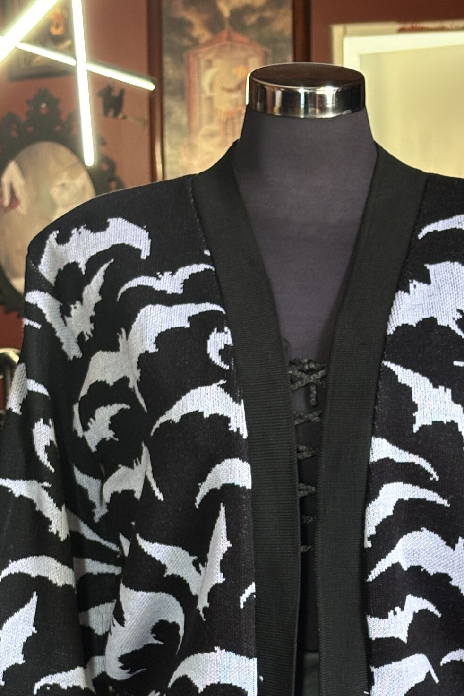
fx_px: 1817
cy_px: 597
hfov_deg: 14.5
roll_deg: +0.7
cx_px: 325
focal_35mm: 94
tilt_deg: -5.3
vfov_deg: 21.3
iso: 160
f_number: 1.6
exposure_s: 1/60
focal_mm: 5.96
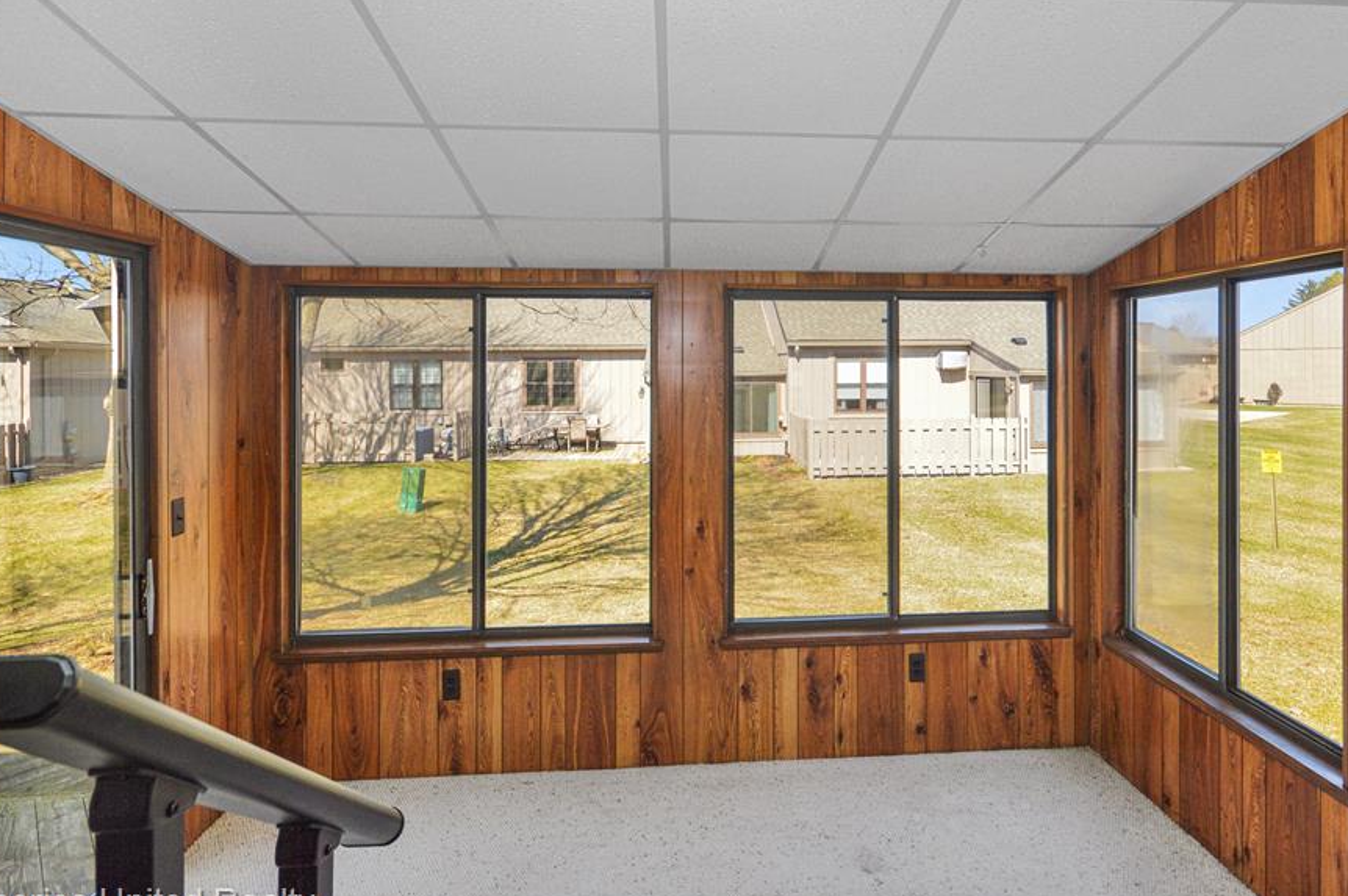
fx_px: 733
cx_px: 727
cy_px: 399
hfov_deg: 85.0
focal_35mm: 20
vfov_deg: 62.7
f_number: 7.1
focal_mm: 11
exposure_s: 1/160
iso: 200
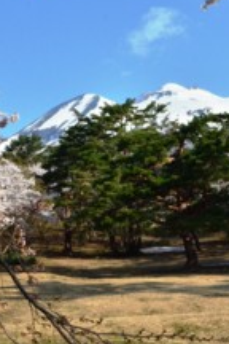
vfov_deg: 28.0
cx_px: 161
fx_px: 687
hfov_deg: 18.8
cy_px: 136
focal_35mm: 72
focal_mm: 26
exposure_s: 1/1000
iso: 1100
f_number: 16
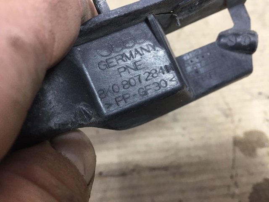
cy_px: 101
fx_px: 225
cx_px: 134
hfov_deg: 61.7
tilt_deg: -56.8
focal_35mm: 29
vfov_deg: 48.2
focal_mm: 4.15
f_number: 2.2
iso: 125
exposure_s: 1/33
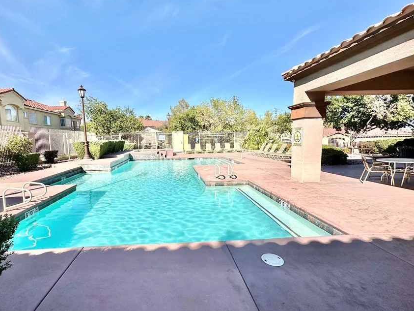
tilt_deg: -6.3
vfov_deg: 74.7
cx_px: 179
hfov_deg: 90.5
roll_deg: +1.6
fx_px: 203
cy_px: 160
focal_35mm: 17
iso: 50
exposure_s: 1/3401
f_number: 2.2
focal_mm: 2.22
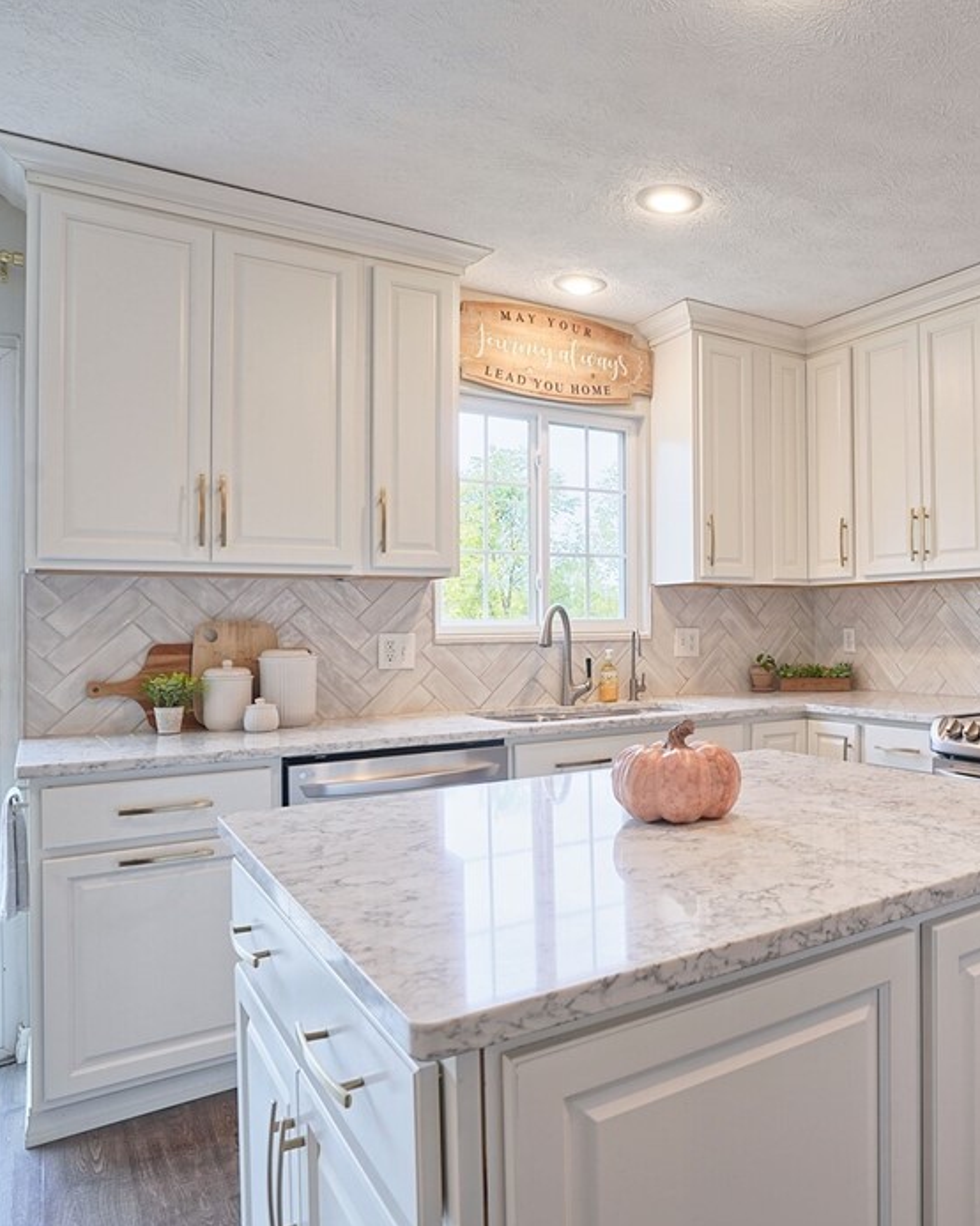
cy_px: 624
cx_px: 759
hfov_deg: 53.6
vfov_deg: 68.1
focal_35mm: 25
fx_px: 907
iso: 400
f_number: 7.1
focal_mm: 17
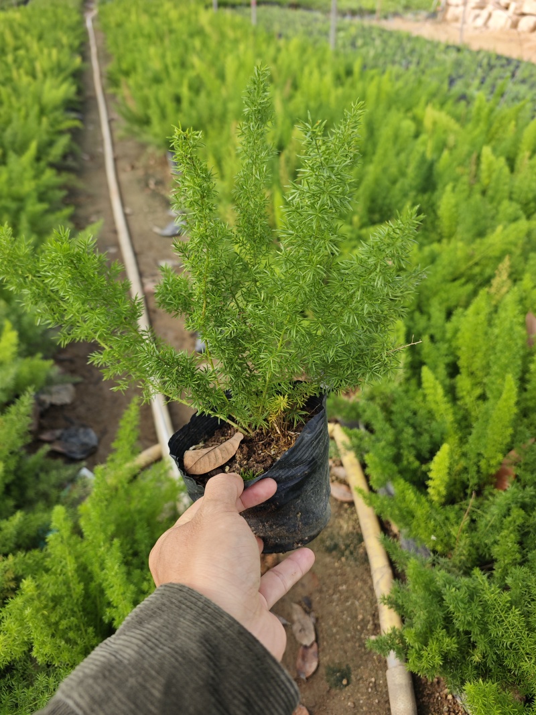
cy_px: 358
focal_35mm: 23
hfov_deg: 58.9
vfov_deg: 73.9
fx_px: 475
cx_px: 268
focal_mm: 6.55
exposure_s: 1/423
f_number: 1.6
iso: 50
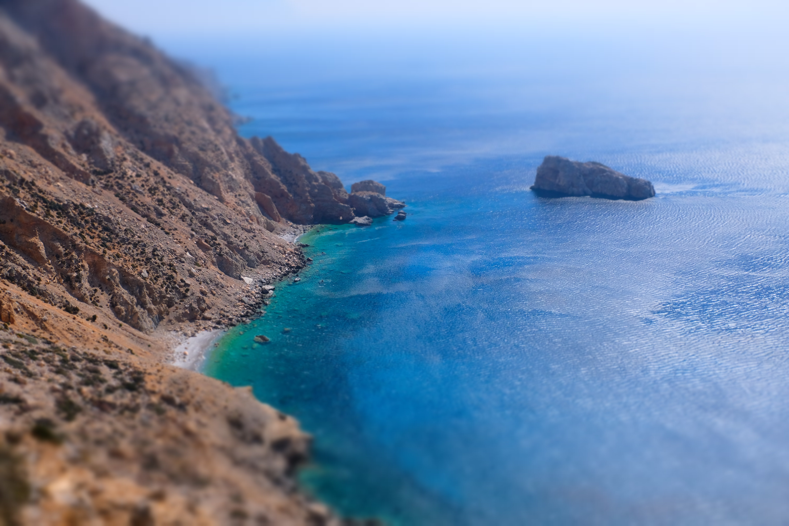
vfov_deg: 33.4
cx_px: 394
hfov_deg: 48.5
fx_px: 877
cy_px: 263
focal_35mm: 40
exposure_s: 1/1600
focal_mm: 26.9
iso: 400
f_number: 8
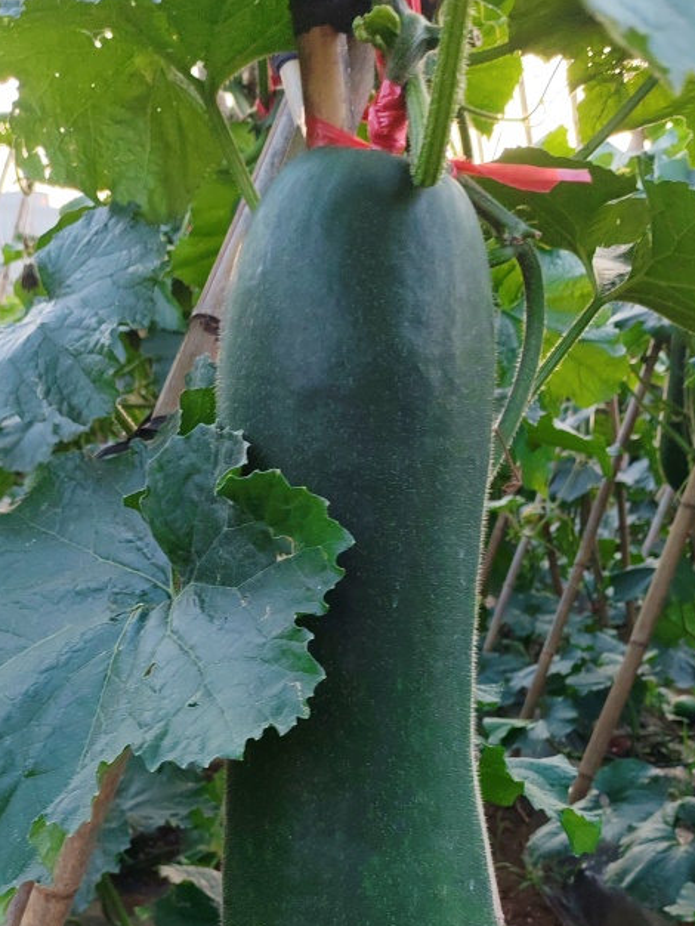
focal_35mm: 46
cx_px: 374
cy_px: 715
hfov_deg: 31.5
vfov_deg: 39.9
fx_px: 1231
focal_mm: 5.52
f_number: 1.95
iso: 50
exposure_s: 1/110
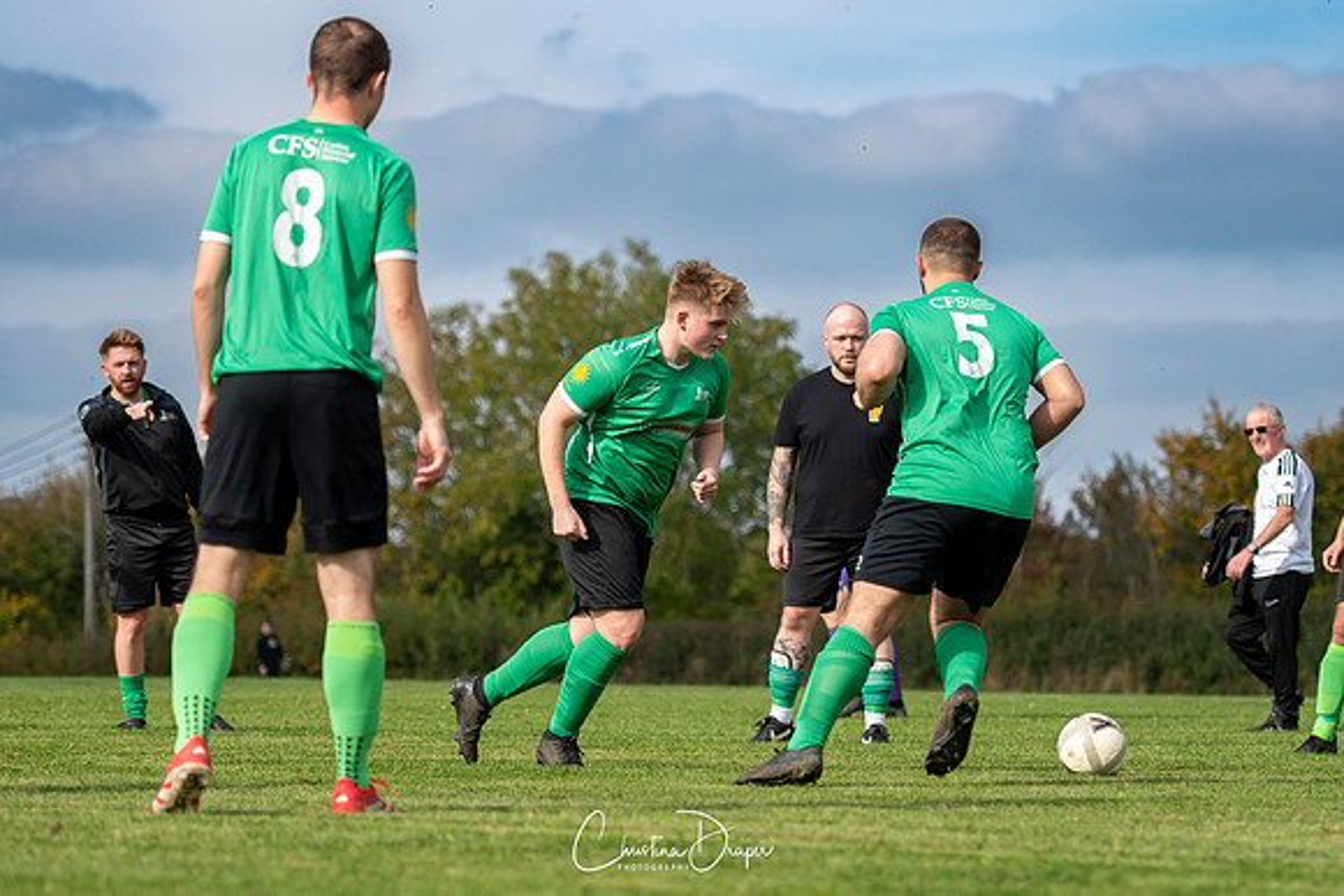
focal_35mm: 150
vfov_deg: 9.2
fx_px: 5600
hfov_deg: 13.7
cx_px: 658
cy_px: 439
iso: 200
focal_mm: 98
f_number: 2.8
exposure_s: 1/4000
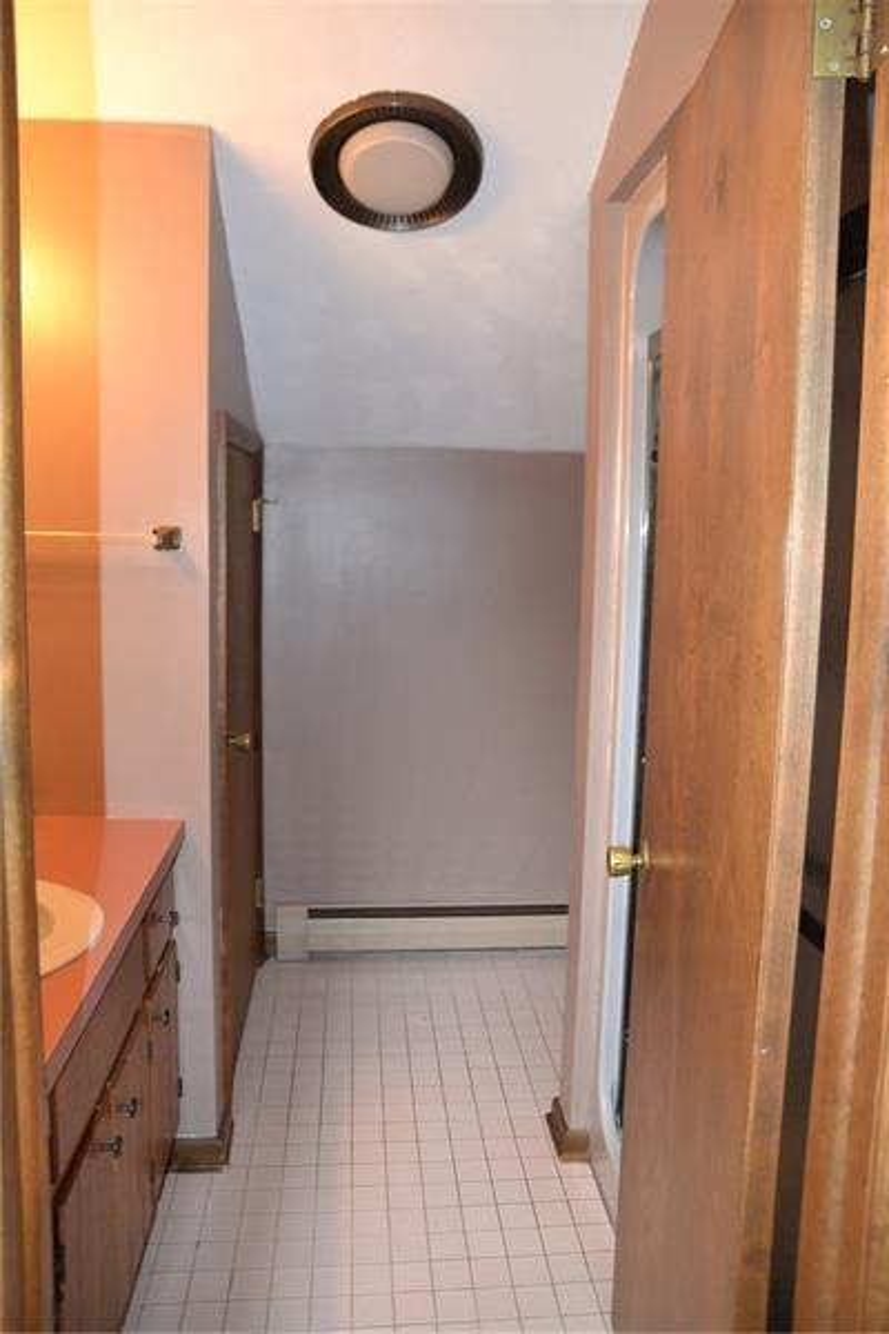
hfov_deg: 50.4
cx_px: 444
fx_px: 944
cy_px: 667
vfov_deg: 70.4
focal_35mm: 26
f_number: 2.8
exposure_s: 1/60
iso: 1250
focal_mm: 17
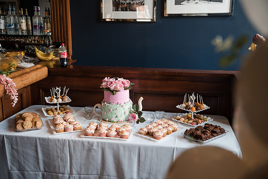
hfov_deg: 48.4
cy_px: 90
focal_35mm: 40
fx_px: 298
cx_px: 134
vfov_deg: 33.4
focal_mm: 40
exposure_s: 1/250
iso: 800
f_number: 4
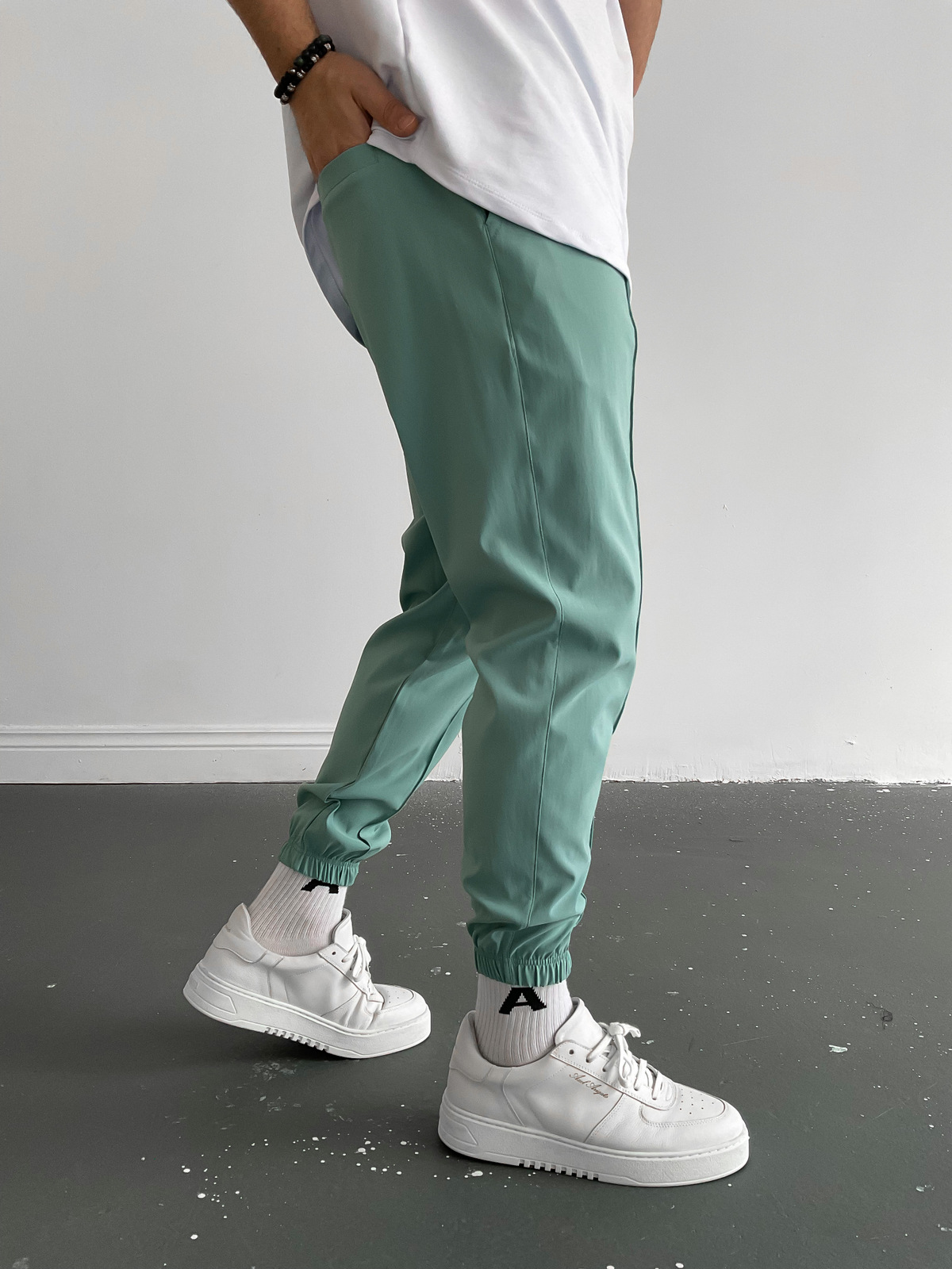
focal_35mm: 29
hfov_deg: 48.2
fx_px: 1063
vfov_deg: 61.7
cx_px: 476
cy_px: 634
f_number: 1.8
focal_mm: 3
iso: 64
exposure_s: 1/95
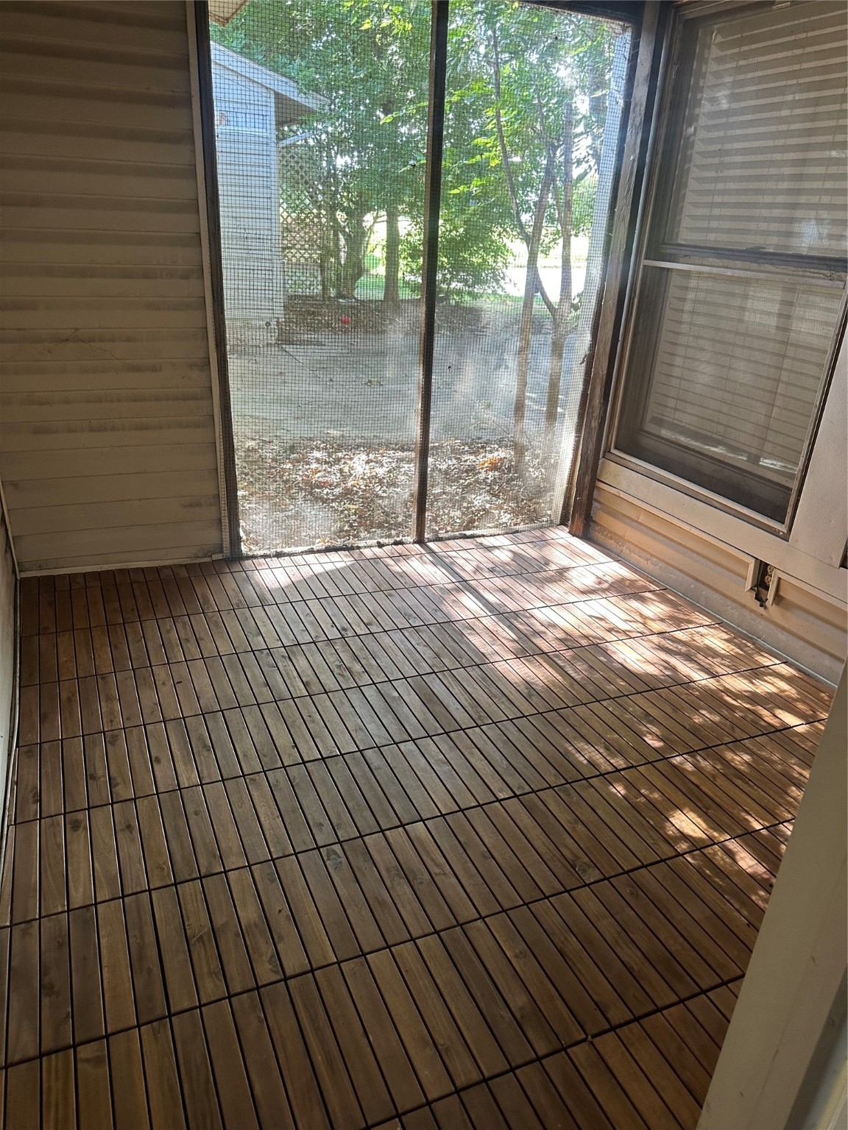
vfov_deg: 71.6
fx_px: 784
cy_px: 565
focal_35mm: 24
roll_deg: -2.5
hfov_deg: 56.8
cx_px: 424
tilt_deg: -25.0
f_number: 1.78
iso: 160
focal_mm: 6.86
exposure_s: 1/120
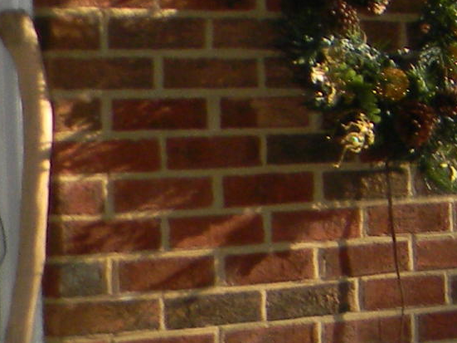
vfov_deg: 7.6
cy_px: 226
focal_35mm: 196
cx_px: 1167
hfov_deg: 8.9
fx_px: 2587
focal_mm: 6.4
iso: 126
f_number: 3.7
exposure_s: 1/30
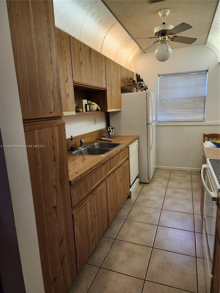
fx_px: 195
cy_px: 146
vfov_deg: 73.9
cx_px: 110
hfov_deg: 58.9
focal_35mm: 23
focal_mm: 6.4
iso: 125
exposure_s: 1/120
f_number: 1.8
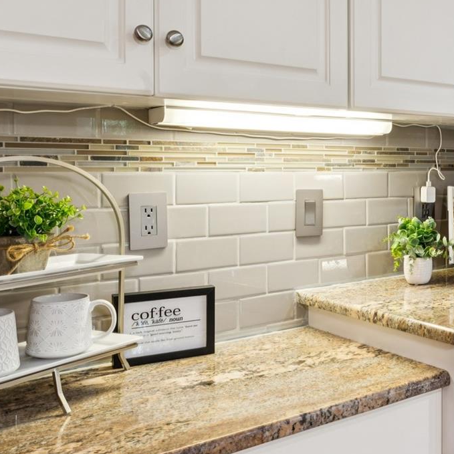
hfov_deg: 35.0
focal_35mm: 43
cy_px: 172
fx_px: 643
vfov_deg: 38.7
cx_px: 463
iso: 100
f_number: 13
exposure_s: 1.6
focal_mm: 16.9
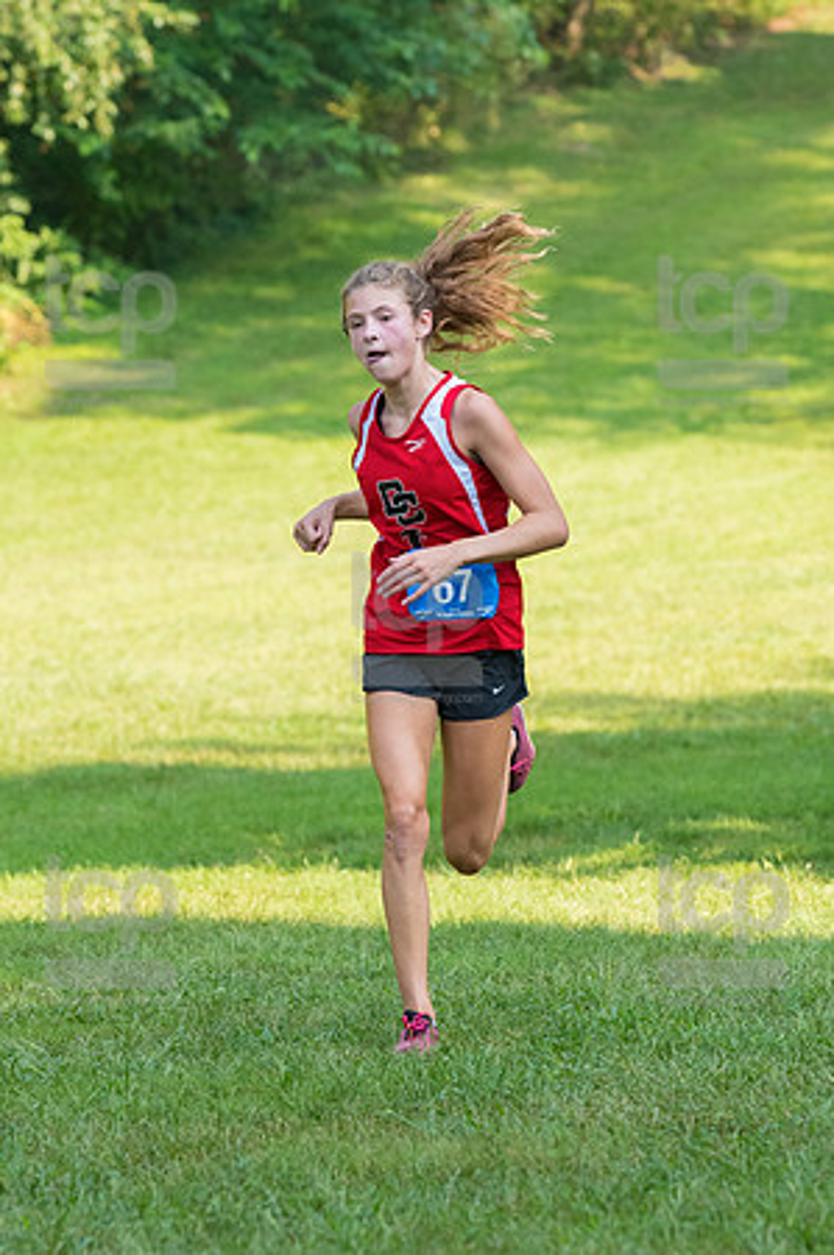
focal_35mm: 217
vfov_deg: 9.5
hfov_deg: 6.3
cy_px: 628
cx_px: 417
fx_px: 7558
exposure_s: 1/1600
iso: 1600
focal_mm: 145
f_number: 5
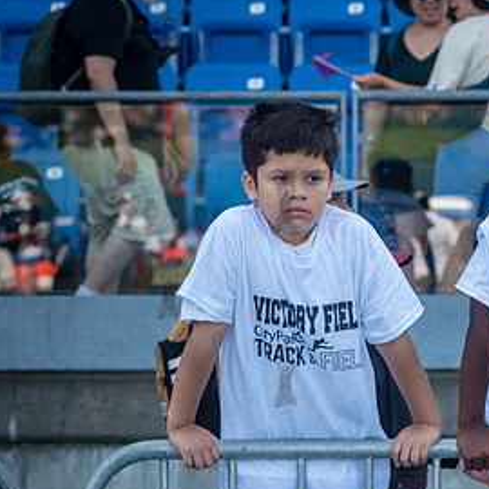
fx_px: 3244
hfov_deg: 8.6
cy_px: 349
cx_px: 390
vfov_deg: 8.6
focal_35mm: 203
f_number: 5
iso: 400
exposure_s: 1/800
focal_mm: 86
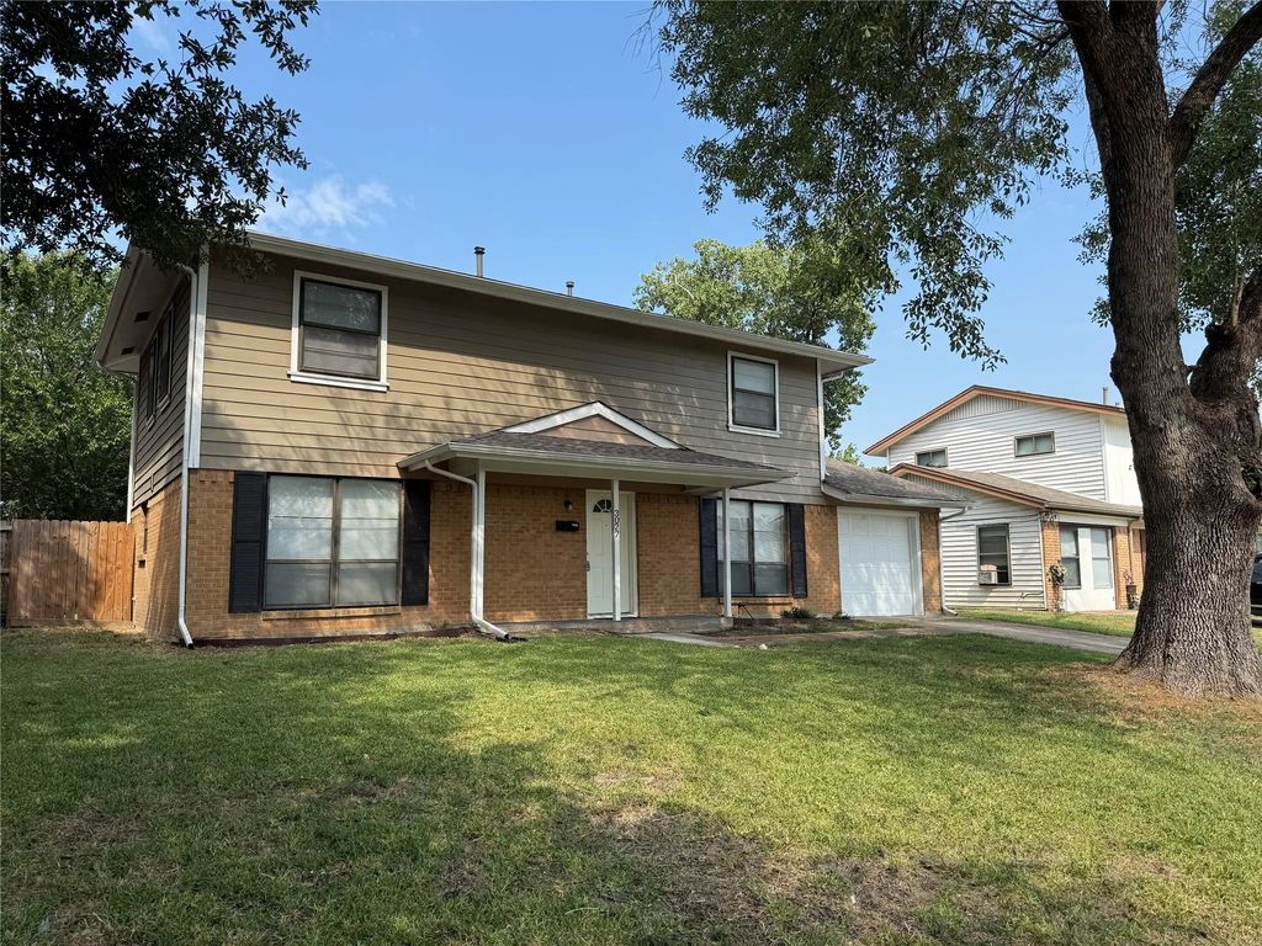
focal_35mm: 24
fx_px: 875
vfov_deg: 56.8
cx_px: 631
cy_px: 473
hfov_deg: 71.6
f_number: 1.78
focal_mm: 6.76
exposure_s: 1/2611
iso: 80
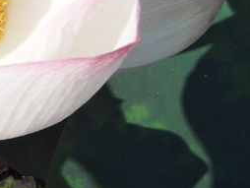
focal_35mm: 184
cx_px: -212
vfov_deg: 8.0
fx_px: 1330
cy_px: -10
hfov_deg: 10.1
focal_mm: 6.6
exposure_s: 1/250
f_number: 6.2
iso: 80
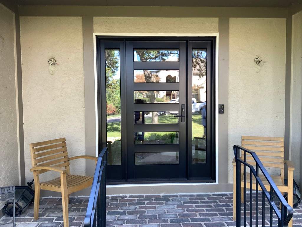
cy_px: 114
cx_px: 151
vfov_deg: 48.2
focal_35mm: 29
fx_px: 253
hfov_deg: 61.7
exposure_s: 1/120
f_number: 1.8
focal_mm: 3
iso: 40
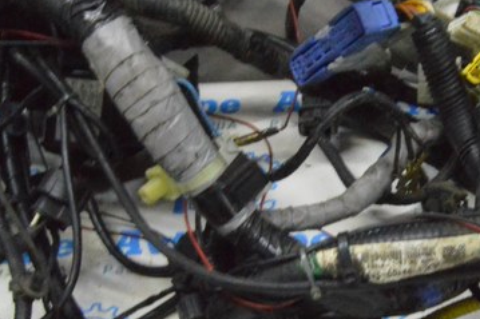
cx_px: 401
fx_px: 1253
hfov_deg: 21.4
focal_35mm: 94
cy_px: 206
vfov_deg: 14.5
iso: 6400
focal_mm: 22
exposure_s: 1/15
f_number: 20
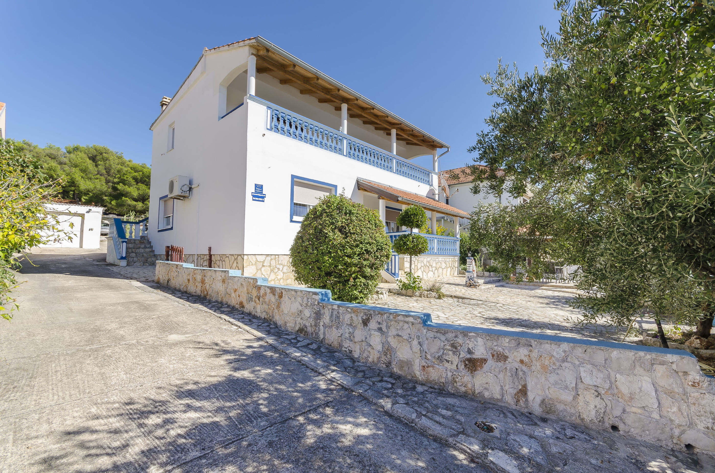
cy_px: 236
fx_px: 297
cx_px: 358
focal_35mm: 15
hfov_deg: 100.5
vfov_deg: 77.1
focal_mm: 10
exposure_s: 1/200
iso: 100
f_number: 8
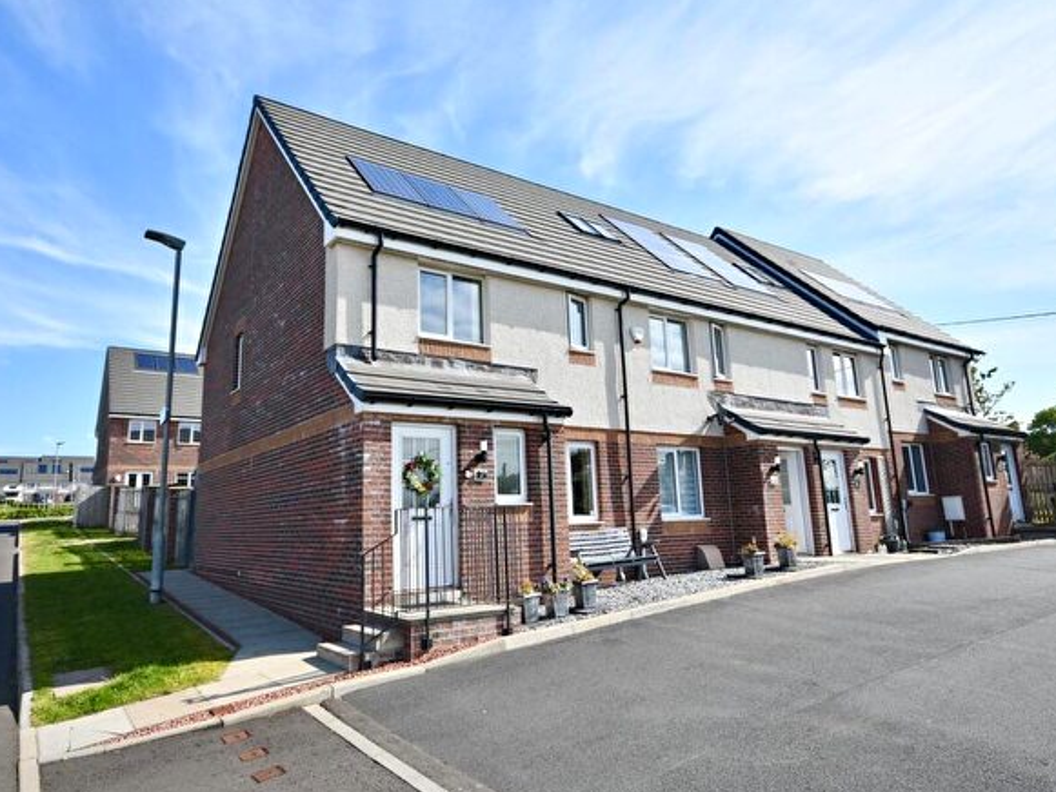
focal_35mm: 22
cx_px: 498
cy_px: 384
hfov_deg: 76.3
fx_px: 671
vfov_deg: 61.1
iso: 100
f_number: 6.3
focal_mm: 13
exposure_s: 1/320
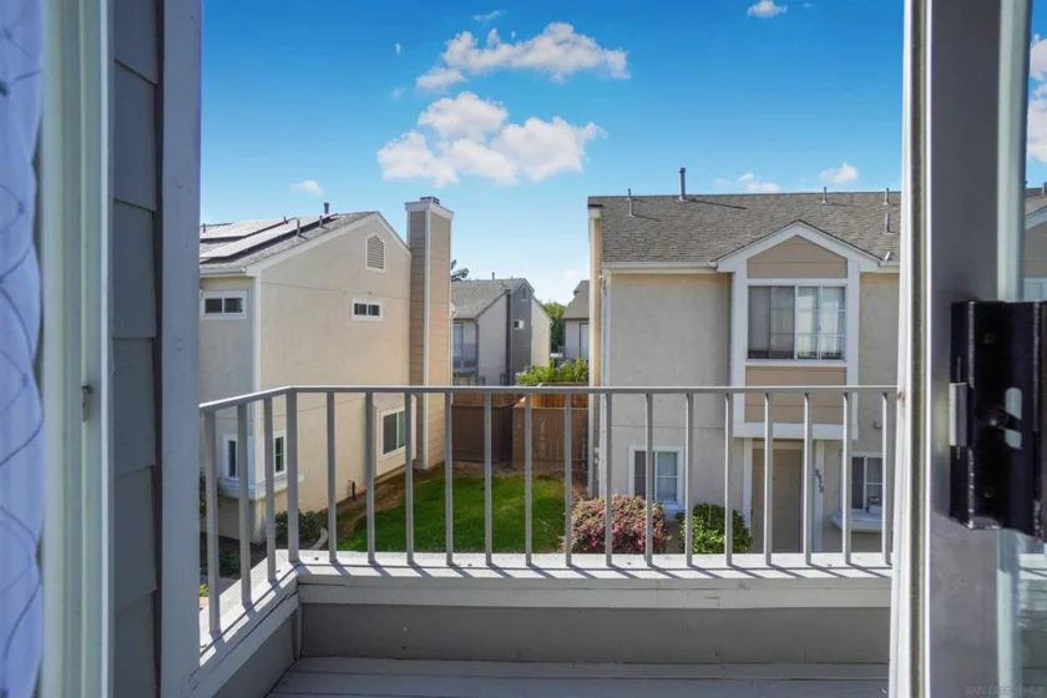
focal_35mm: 15
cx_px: 524
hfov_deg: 100.4
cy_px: 349
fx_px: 436
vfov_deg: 77.3
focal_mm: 10
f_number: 7.1
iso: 200
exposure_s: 1/640
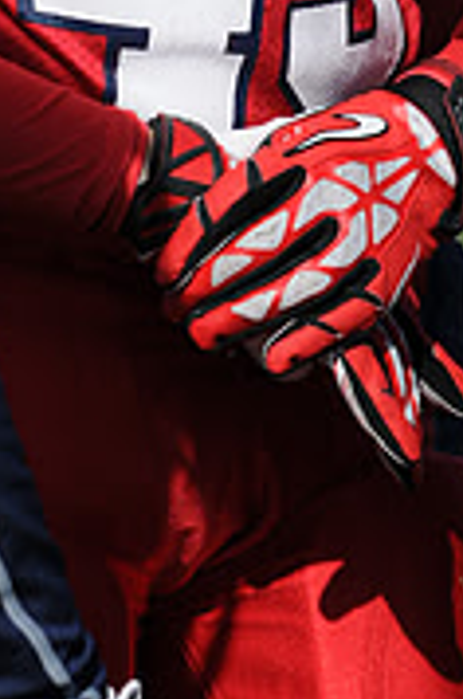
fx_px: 28332
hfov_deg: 0.9
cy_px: -357
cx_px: 171
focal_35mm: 1463
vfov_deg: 1.4
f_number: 10
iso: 200
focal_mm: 300
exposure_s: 1/500
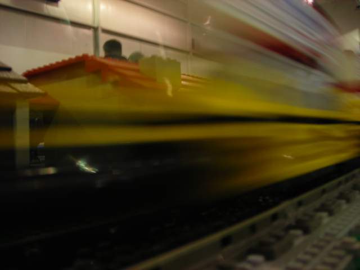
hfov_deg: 49.0
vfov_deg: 37.7
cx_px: 180
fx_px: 395
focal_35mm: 38
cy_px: 135
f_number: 3.2
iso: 50
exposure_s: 1/8
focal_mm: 6.3
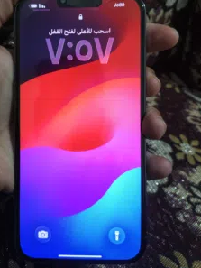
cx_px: 69
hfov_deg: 44.9
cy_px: 108
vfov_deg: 57.9
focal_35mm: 31
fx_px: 240
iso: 785
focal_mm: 4.71
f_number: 1.79
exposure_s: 1/33.3
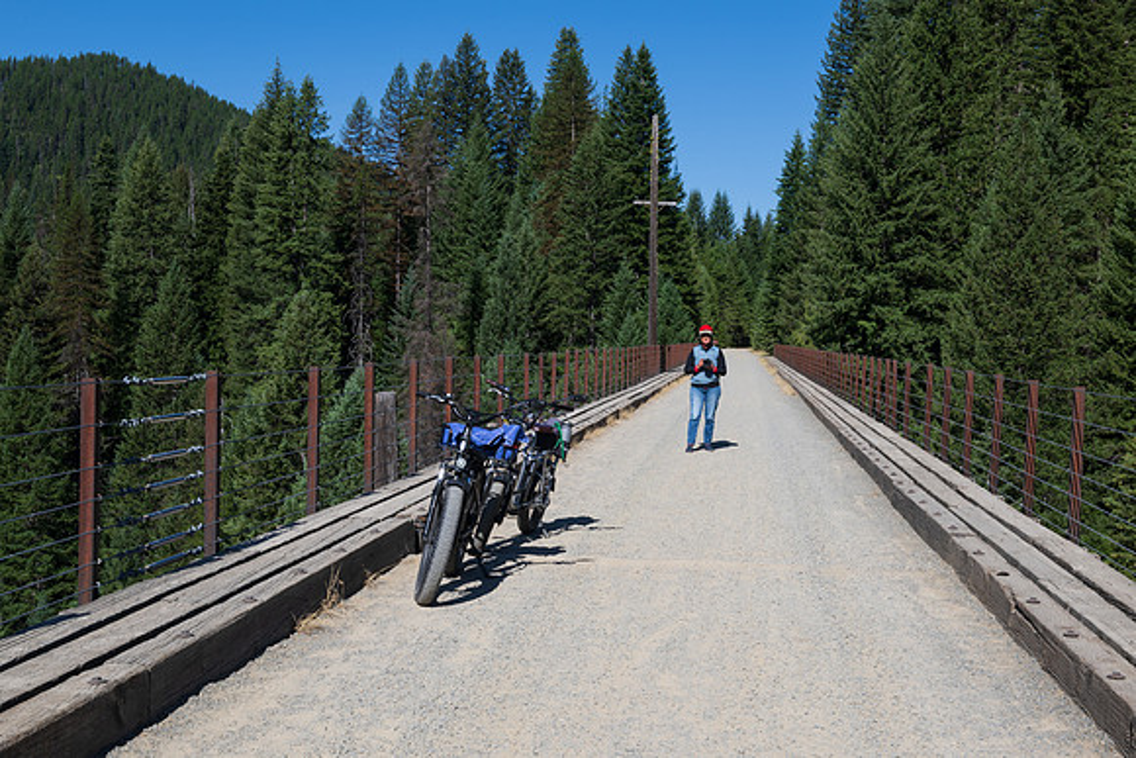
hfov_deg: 39.6
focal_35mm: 50
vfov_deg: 27.0
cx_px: 568
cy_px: 379
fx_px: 1578
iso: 200
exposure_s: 1/125
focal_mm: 50
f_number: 18
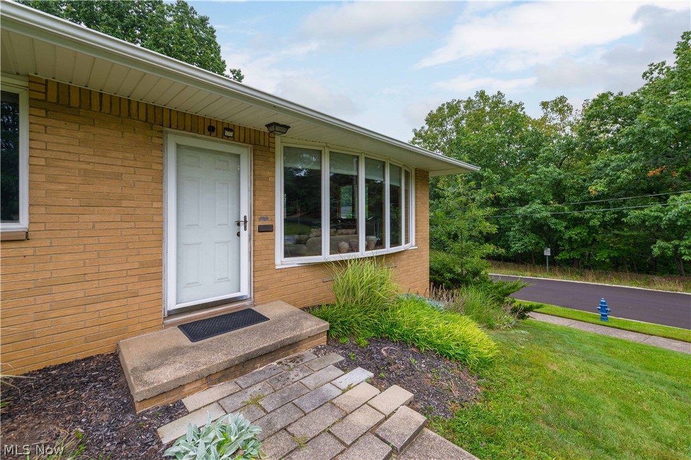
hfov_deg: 104.3
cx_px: 346
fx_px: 269
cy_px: 230
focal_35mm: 14
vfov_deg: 81.1
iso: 200
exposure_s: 1/200
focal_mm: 14
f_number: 8
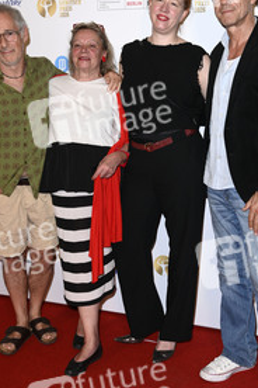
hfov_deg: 24.6
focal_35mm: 55
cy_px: 186
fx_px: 591
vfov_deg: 36.2
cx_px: 140
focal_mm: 38
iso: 640
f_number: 5.6
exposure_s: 1/200
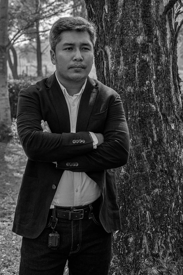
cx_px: 92
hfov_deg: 19.5
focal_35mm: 70
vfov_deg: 28.8
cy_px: 138
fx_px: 534
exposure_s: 1/640
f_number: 8
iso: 500
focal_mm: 70
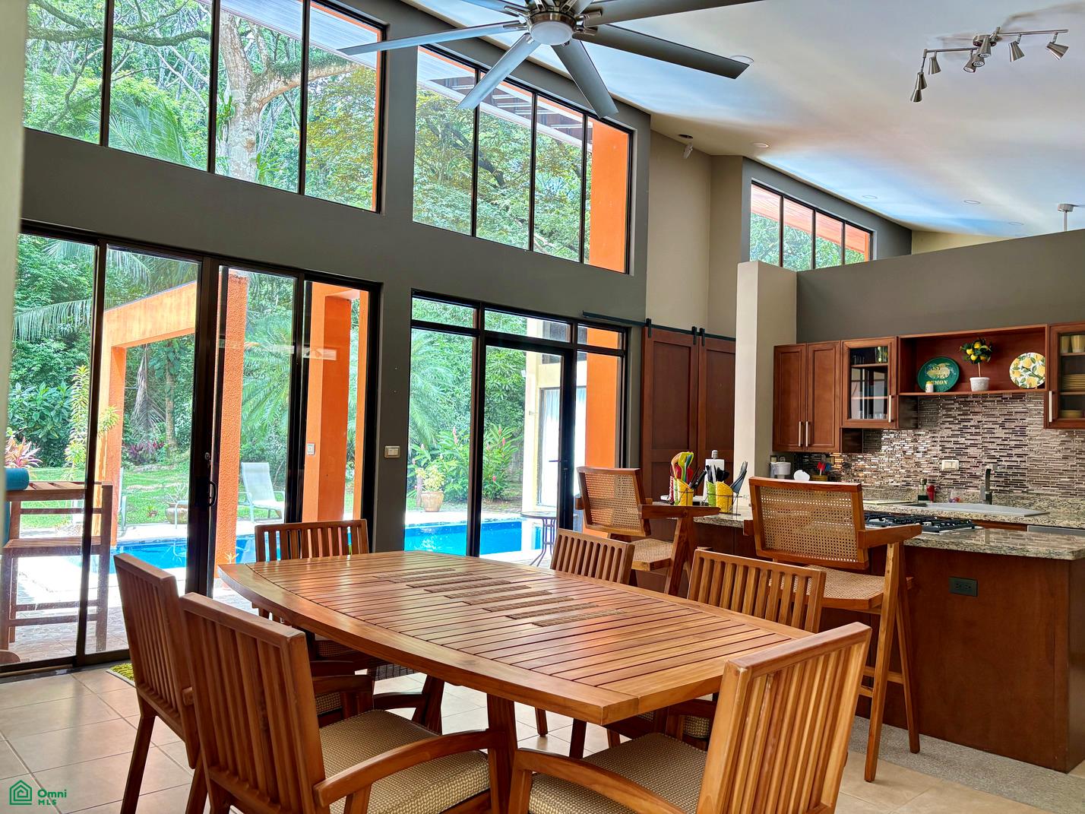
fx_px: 815
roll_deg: -1.7
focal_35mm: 26
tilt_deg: +2.2
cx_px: 542
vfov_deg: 53.1
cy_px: 407
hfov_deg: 67.3
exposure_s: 1/60
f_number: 1.6
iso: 160
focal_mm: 5.96
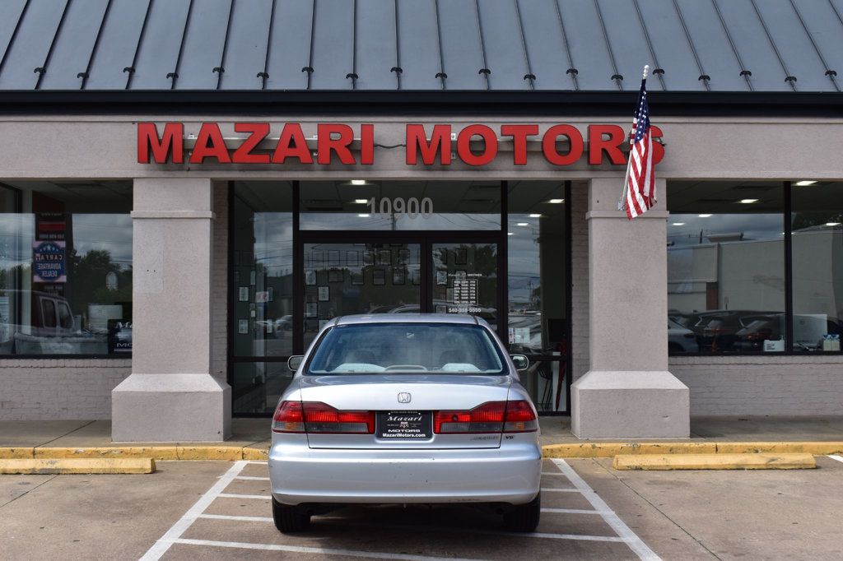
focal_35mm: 48
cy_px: 280
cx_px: 422
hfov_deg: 41.1
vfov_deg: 28.1
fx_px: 1124
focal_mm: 32
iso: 360
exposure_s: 1/500
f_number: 11
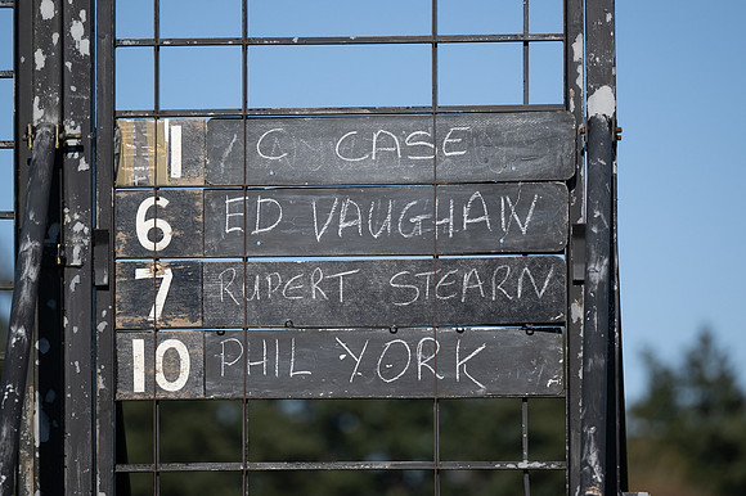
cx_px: 373
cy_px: 248
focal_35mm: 247
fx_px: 5115
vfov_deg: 5.6
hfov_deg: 8.3
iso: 400
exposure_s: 1/12800
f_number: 2.8
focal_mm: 165
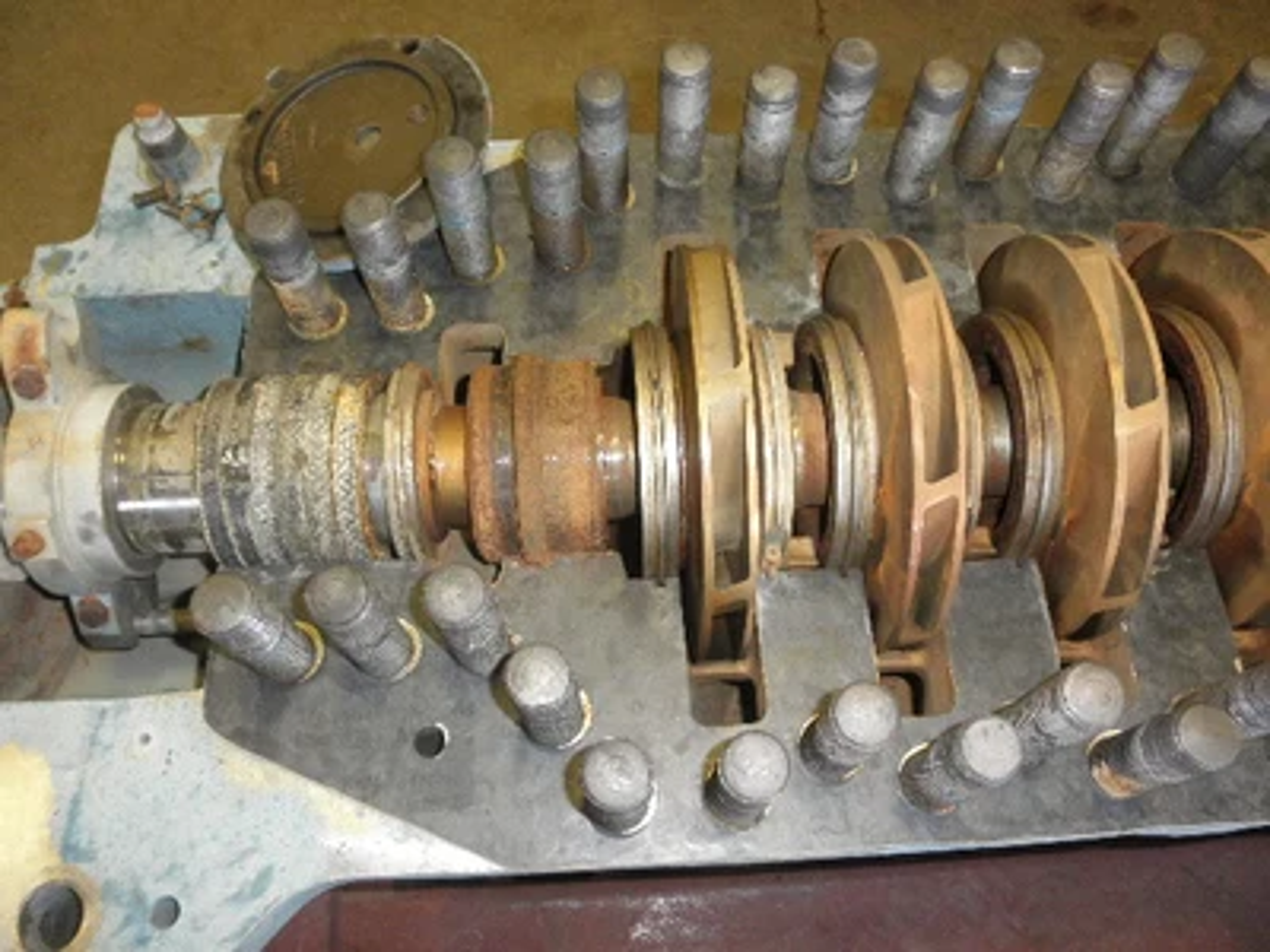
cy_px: 476
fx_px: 1027
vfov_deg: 49.7
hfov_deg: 63.4
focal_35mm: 28
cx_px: 635
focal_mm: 5
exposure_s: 1/30
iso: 200
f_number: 3
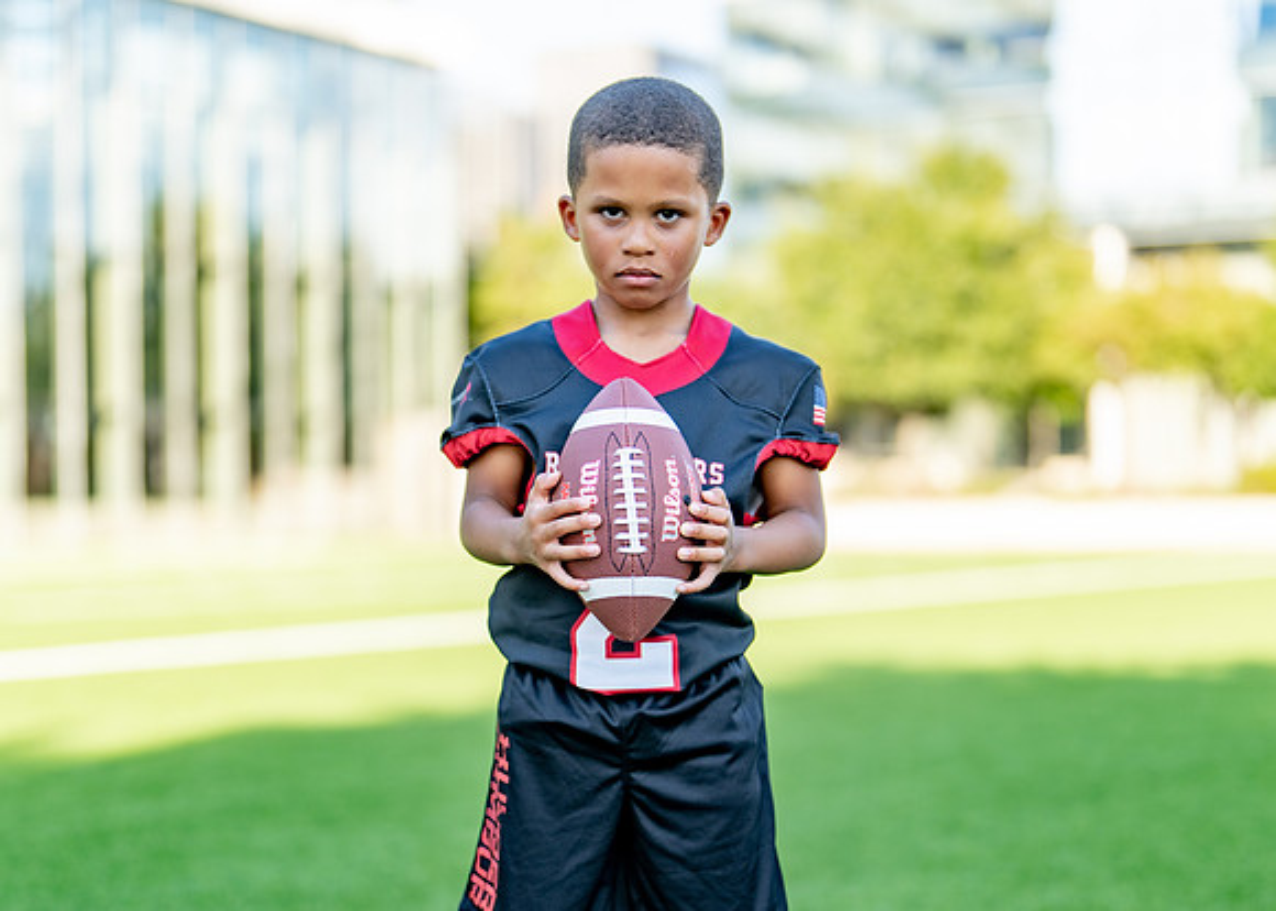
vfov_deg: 17.9
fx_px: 2891
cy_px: 591
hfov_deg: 24.9
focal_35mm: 80
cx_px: 621
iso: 100
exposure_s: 1/1250
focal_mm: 50
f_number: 1.2
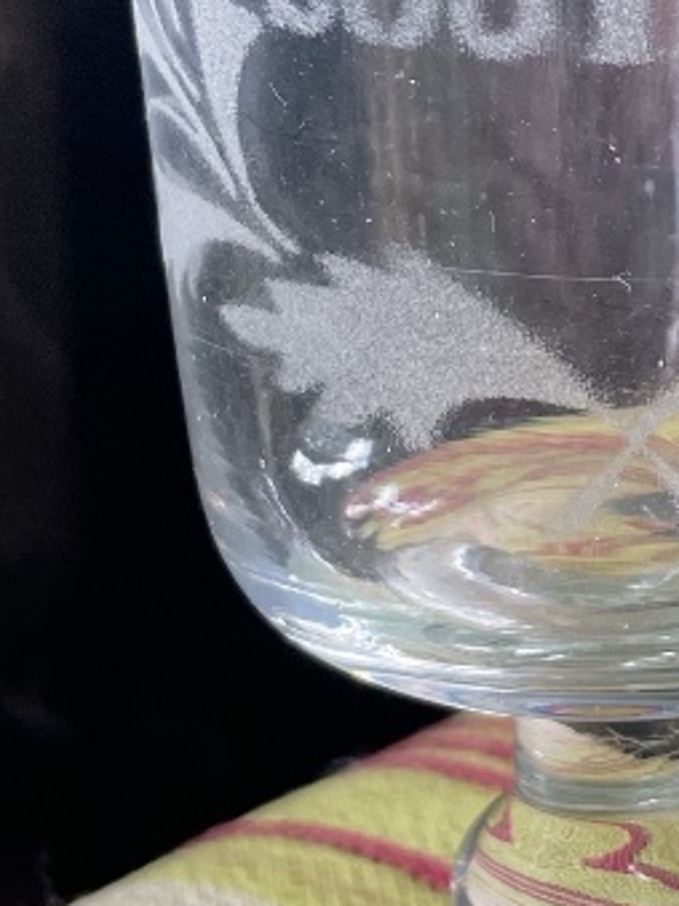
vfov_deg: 21.0
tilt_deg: -9.1
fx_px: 2408
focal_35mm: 92
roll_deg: +0.4
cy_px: 171
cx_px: 724
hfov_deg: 15.7
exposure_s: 1/115
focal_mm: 4.2
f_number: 1.6
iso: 125
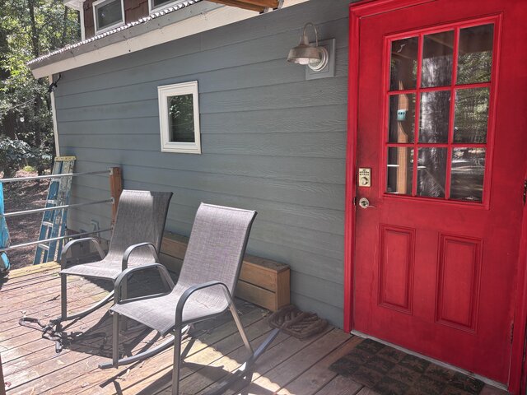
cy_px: 198
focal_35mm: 26
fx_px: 396
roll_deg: +0.9
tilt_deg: -8.5
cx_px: 264
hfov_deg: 67.3
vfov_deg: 53.1
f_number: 1.6
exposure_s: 1/172
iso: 50
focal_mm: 5.96
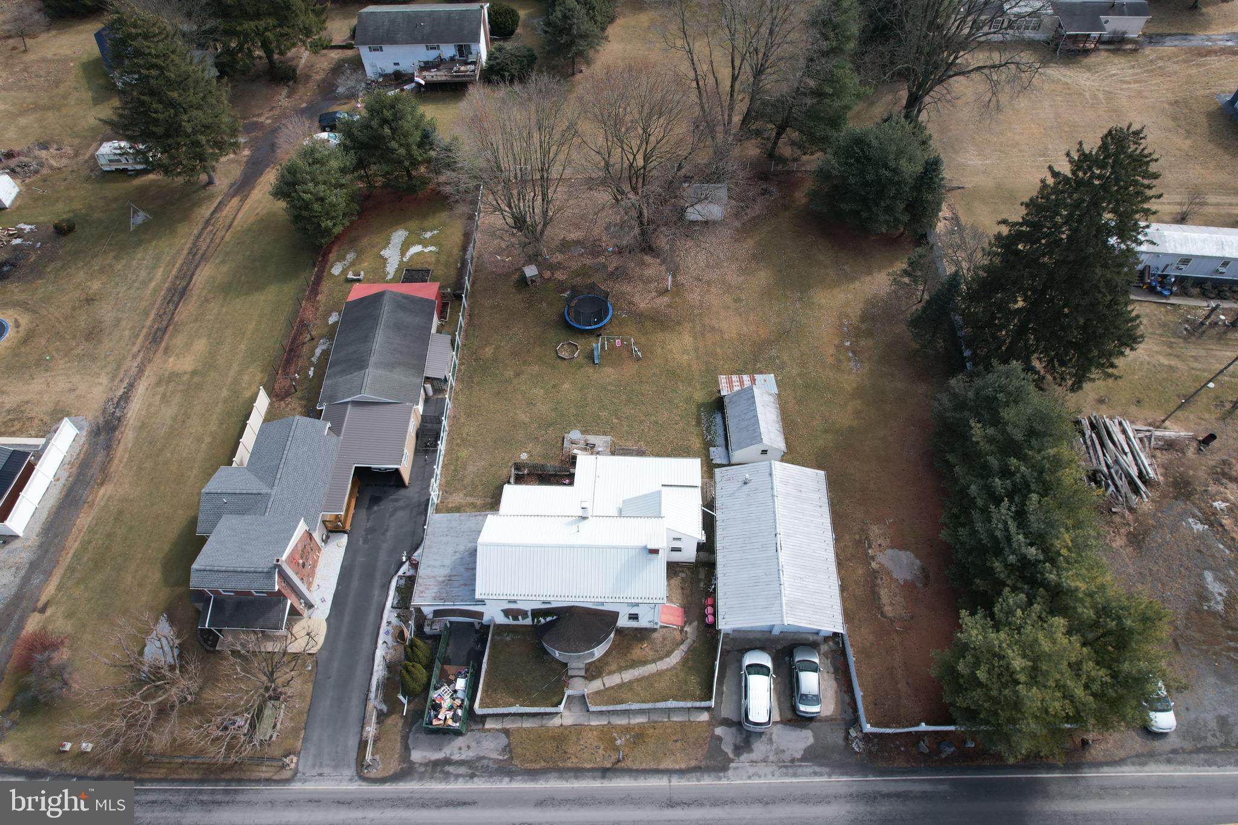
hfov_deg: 78.6
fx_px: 756
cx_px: 619
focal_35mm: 22
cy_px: 412
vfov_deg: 57.2
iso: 130
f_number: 2.8
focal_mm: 8.38
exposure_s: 1/1500
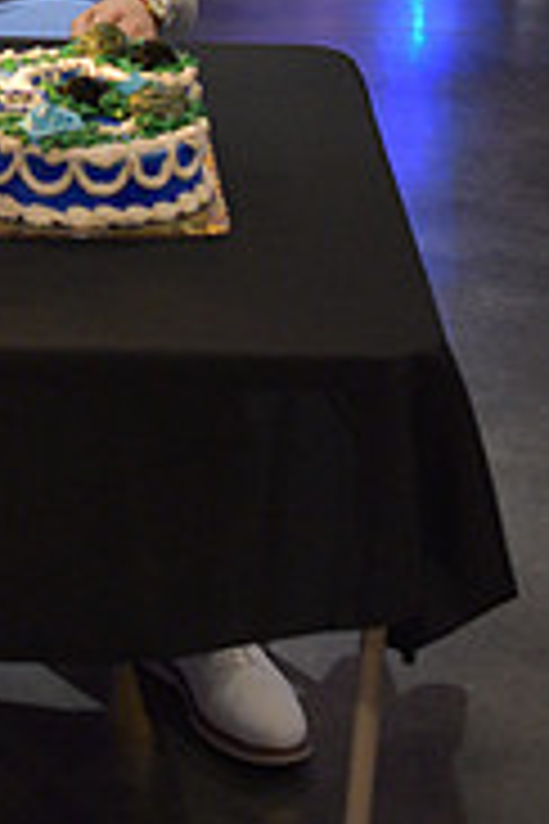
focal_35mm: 129
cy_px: -68
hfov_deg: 10.4
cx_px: -117
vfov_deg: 15.5
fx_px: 2956
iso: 1600
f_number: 2.8
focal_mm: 35
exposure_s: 1/125
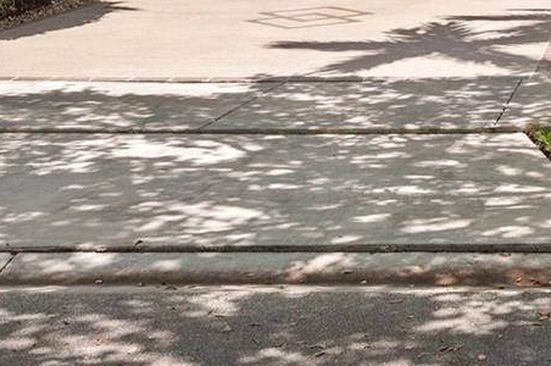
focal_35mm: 85
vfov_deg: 14.8
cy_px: -191
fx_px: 1299
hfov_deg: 22.2
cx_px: 649
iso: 200
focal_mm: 24
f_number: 8
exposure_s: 1/125
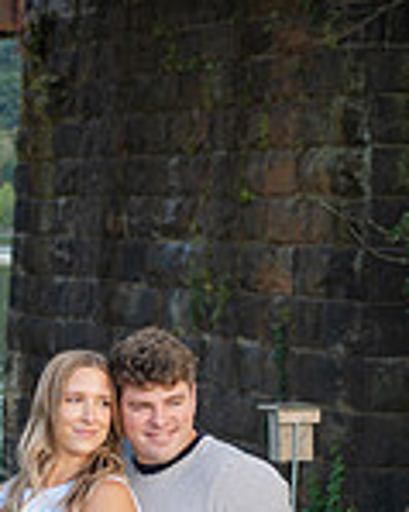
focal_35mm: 132
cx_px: 59
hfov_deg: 11.6
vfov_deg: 14.5
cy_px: 428
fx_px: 1999
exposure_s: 1/320
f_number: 3.2
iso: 180
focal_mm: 35
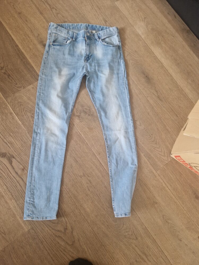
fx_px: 176
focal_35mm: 23
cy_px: 132
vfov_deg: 73.9
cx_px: 100
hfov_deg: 58.9
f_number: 1.8
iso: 80
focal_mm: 5.4
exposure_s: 1/100
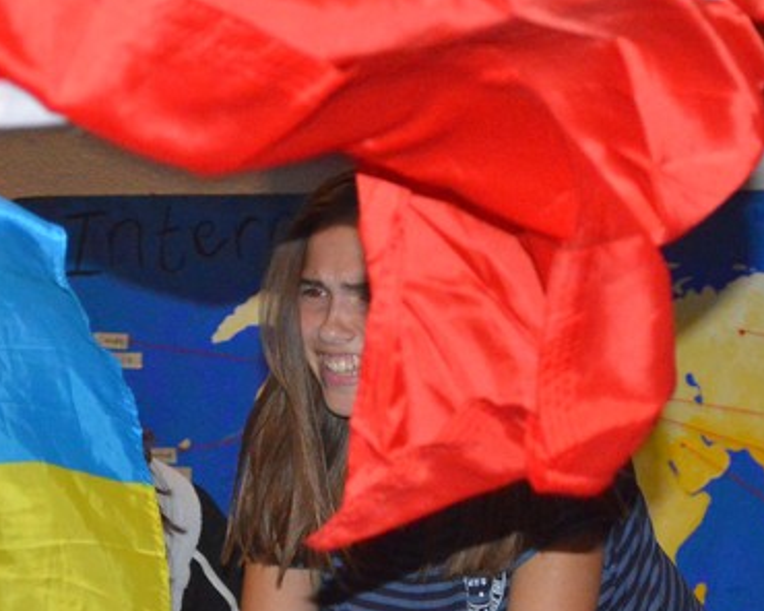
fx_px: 4228
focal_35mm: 187
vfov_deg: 8.3
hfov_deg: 10.3
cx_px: 386
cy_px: 148
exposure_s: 1/160
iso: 3200
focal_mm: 48
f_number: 5.6
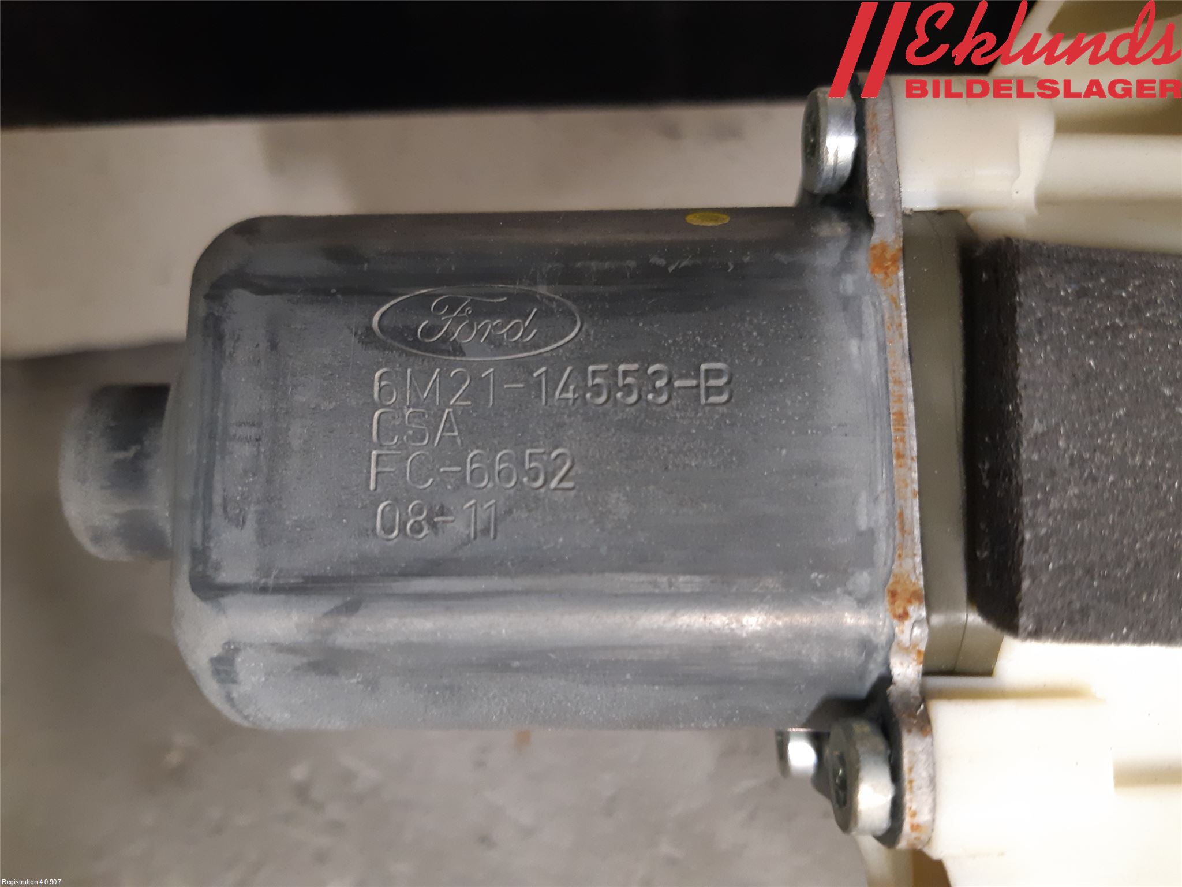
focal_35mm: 26
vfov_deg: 53.1
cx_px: 591
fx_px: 888
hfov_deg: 67.3
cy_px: 444
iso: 250
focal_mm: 3.93
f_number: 1.7
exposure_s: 1/33
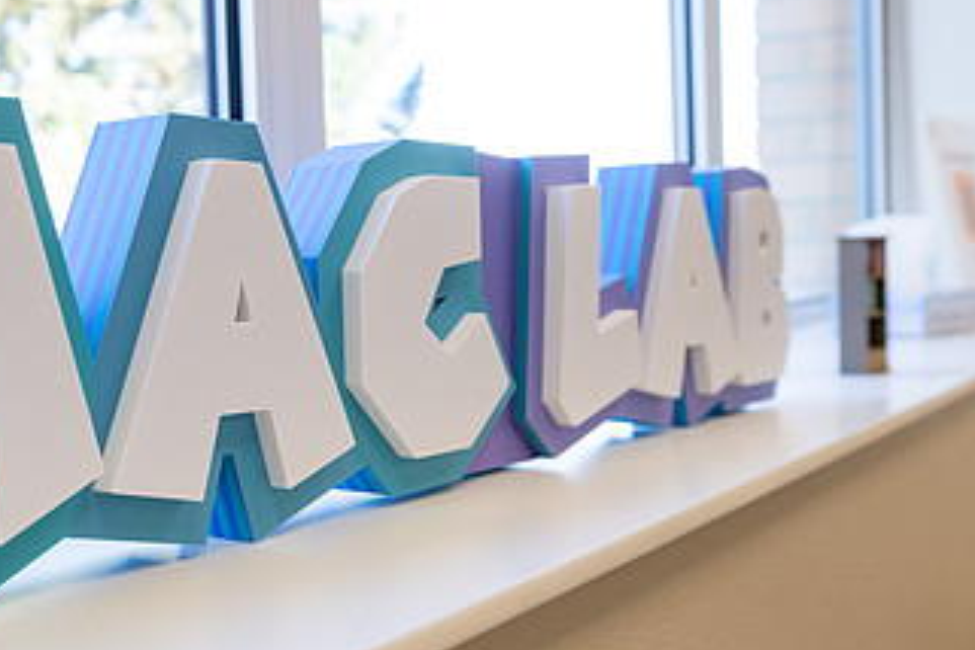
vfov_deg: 24.2
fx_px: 1517
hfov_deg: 34.9
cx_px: 255
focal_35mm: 56
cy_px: 296
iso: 400
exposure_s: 1/100
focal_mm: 31
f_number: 5
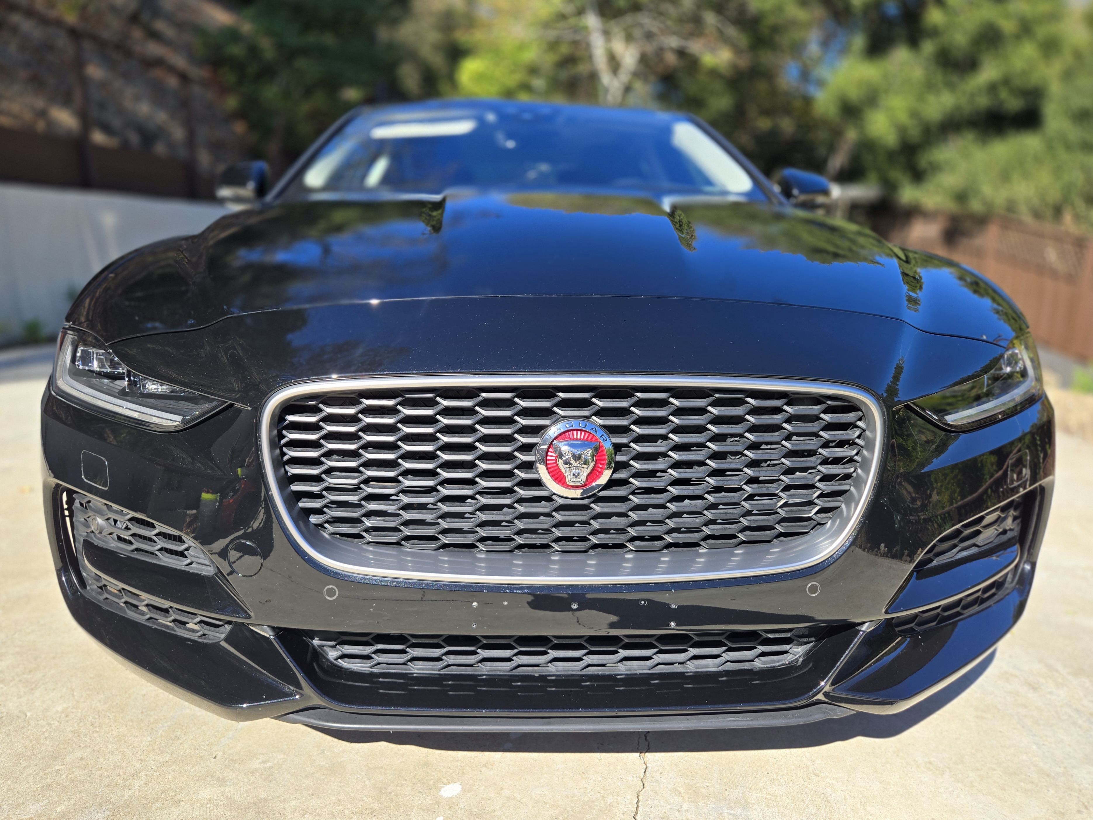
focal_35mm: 23
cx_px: 546
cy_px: 410
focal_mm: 5.4
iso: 25
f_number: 1.8
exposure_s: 1/1024
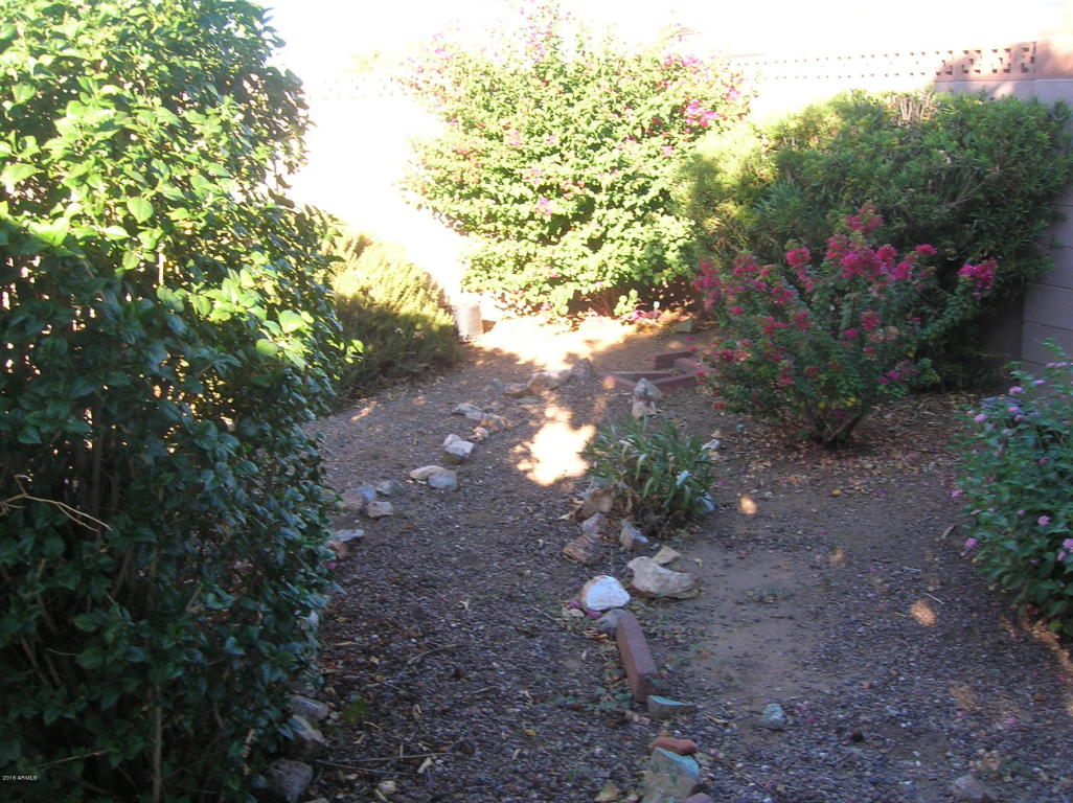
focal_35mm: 34
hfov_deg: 54.0
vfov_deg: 41.7
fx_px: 1053
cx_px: 536
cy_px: 402
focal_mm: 5.7
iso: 50
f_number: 4.9
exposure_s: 1/43.3
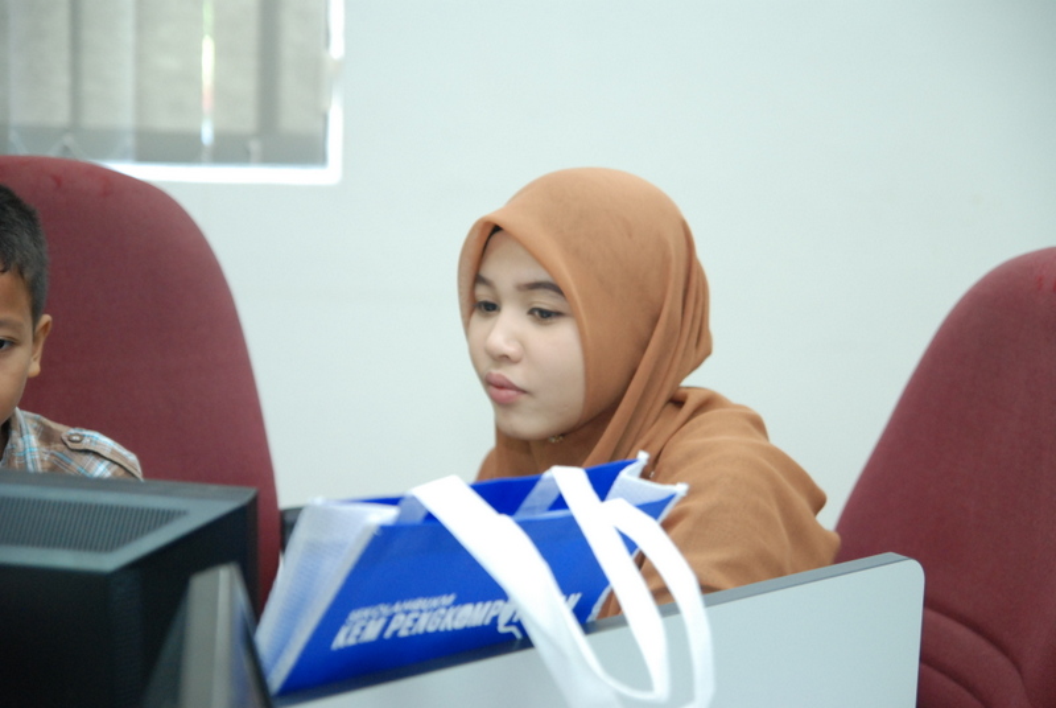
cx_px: 528
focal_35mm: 75
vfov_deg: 18.2
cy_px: 354
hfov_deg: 27.0
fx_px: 2203
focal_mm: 50
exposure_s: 1/125
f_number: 14
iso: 1000
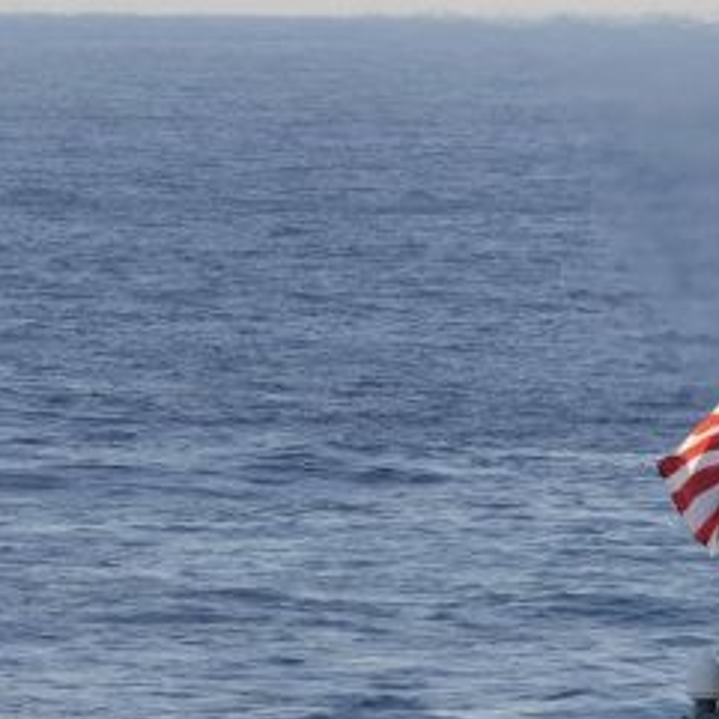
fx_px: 24839
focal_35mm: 1057
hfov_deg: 1.7
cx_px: 78
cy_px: 565
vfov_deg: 1.7
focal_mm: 300
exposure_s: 1/400
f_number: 8
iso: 250
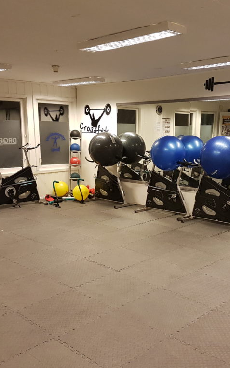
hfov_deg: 34.3
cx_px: 143
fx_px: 371
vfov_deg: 52.7
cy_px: 184
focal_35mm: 37
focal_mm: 4.2
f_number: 1.7
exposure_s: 1/50
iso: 160
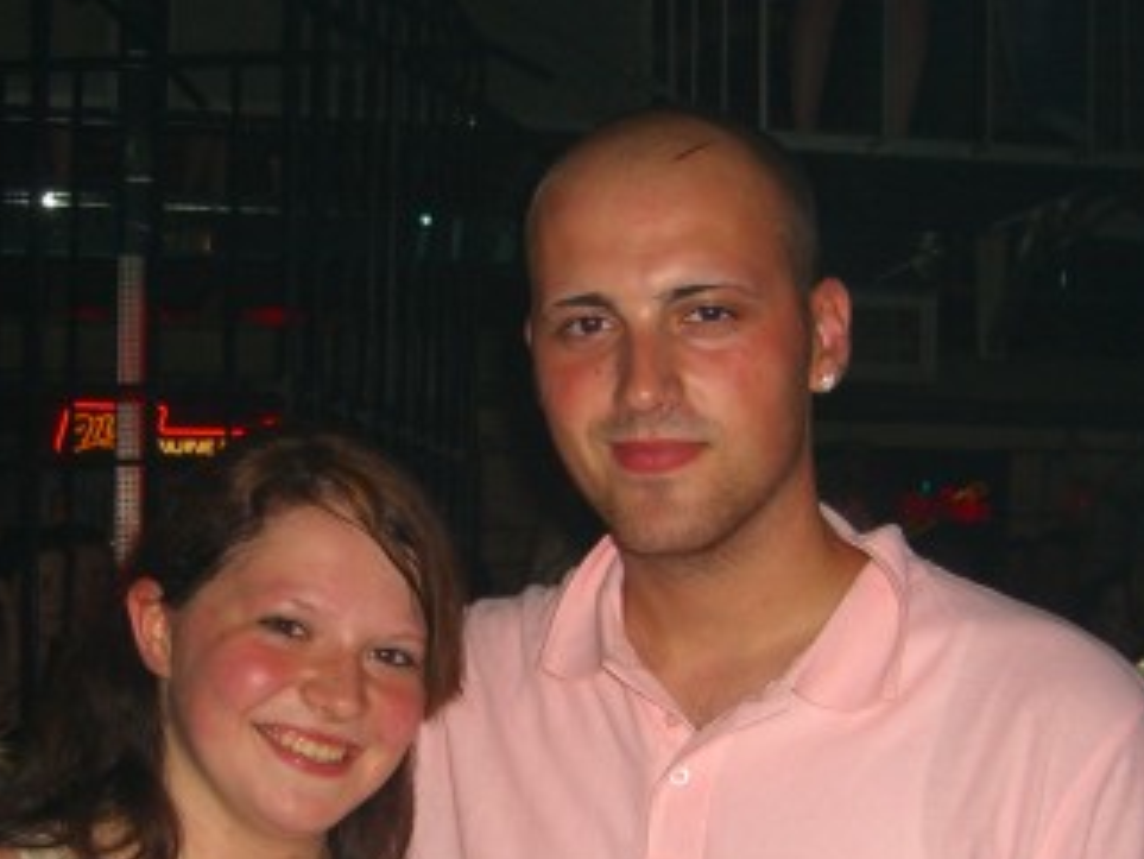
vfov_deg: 20.5
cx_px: 495
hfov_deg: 27.4
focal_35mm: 71
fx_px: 2347
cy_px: 681
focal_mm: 7.9
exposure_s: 1/60
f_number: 2.8
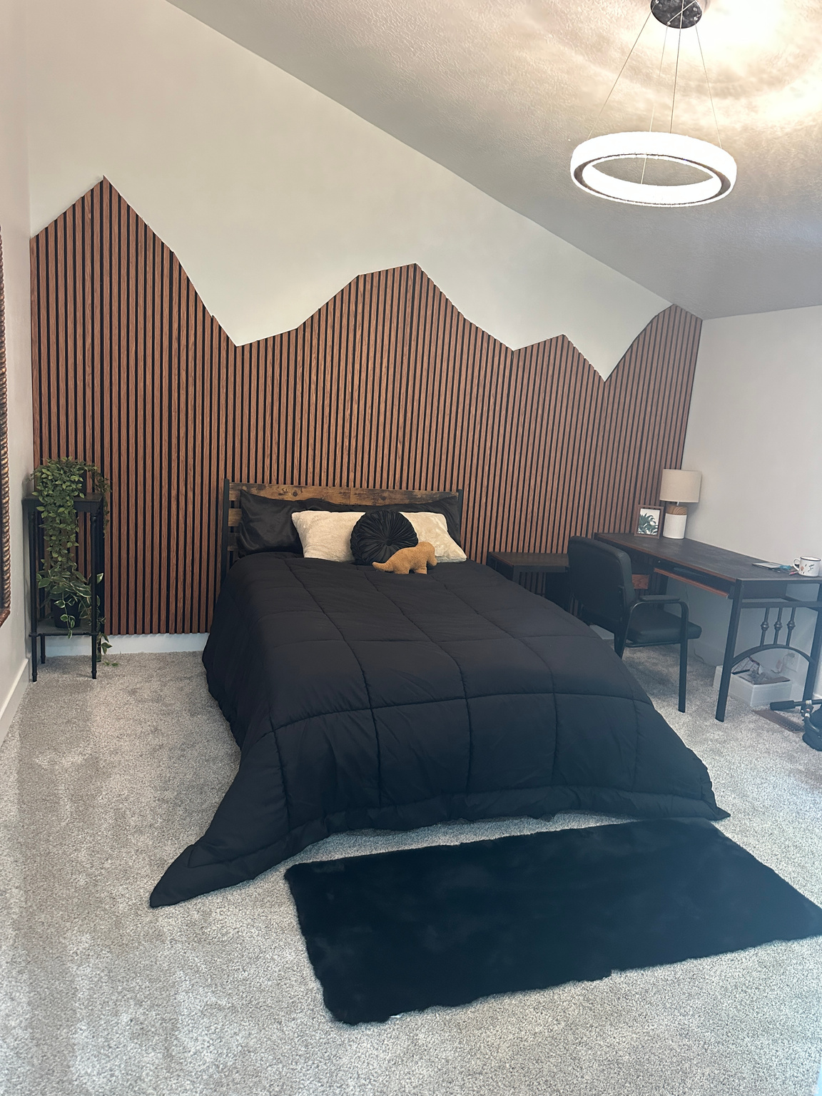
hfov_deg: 56.8
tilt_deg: -10.1
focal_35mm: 24
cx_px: 411
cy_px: 548
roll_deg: -5.9
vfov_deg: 71.6
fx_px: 760
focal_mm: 6.86
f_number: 1.78
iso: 500
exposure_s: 1/60
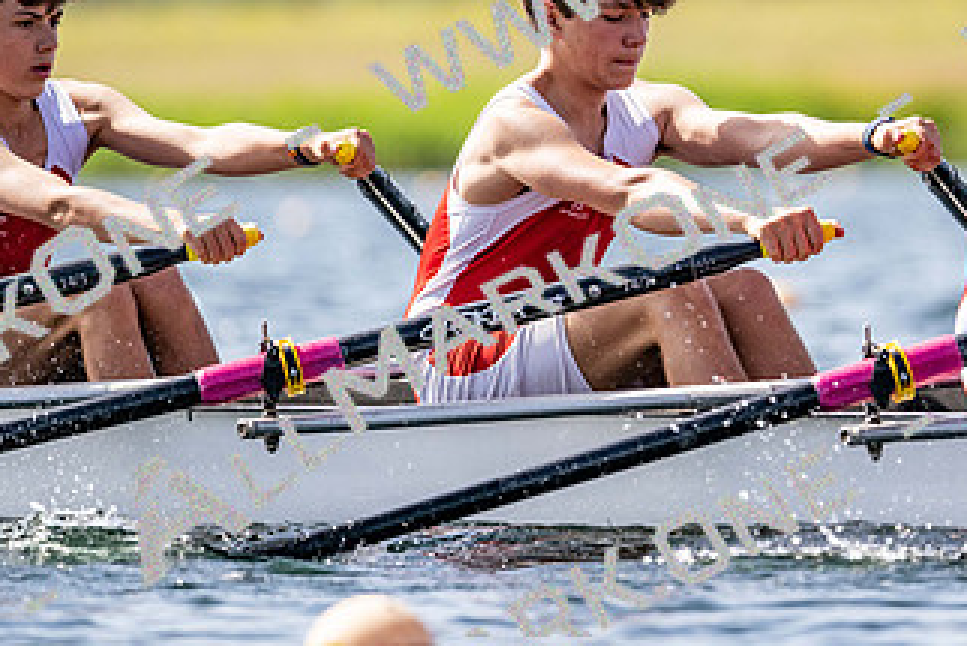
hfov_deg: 2.9
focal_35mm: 721
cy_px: 122
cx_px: 742
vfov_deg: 1.9
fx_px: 19375
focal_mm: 400
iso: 320
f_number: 4.5
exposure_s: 1/2500
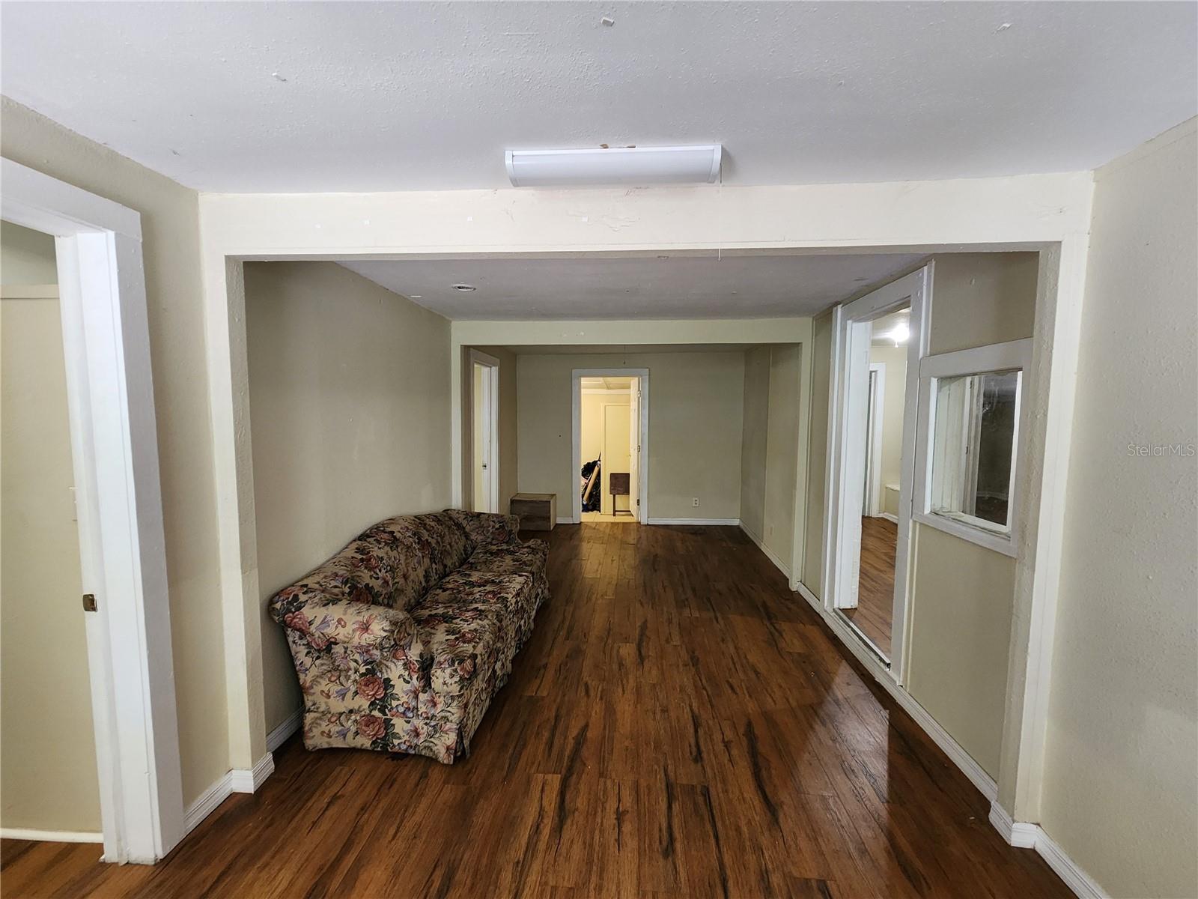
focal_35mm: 13
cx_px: 599
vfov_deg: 89.9
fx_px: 450
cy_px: 450
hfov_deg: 106.2
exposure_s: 1/30
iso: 400
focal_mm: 2.2
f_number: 2.2
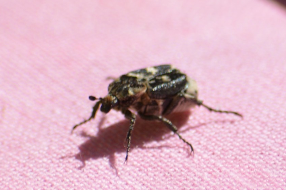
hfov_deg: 4.0
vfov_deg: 2.7
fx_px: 4076
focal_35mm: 513
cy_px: 88
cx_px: 145
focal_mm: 300
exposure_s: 1/320
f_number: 8
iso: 100
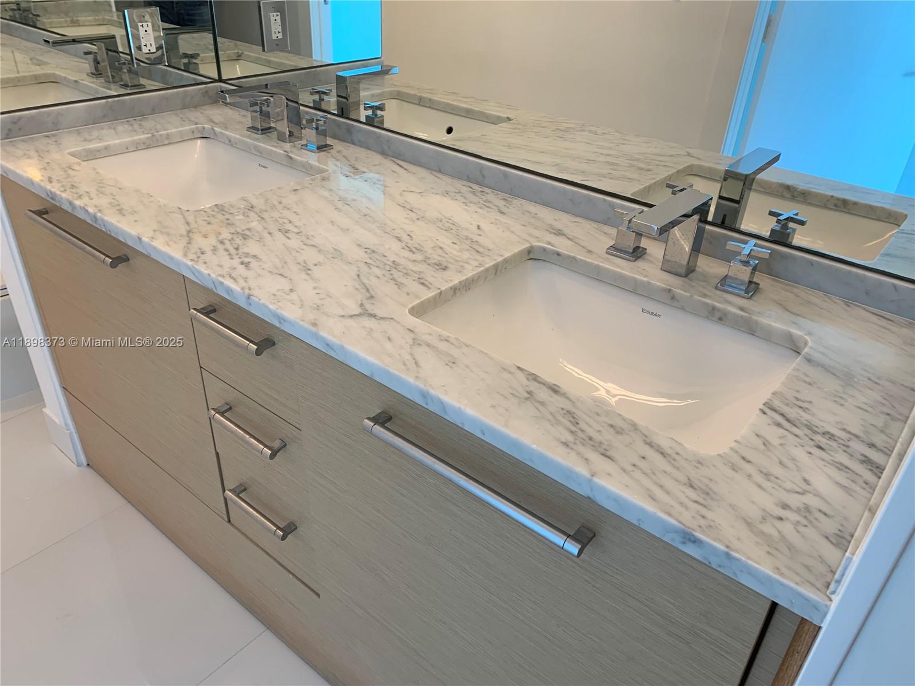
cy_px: 343
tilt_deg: -31.0
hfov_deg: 67.3
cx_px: 458
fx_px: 687
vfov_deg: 53.1
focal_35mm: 26
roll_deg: -3.8
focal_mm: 4.25
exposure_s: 1/60
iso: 50
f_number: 1.8
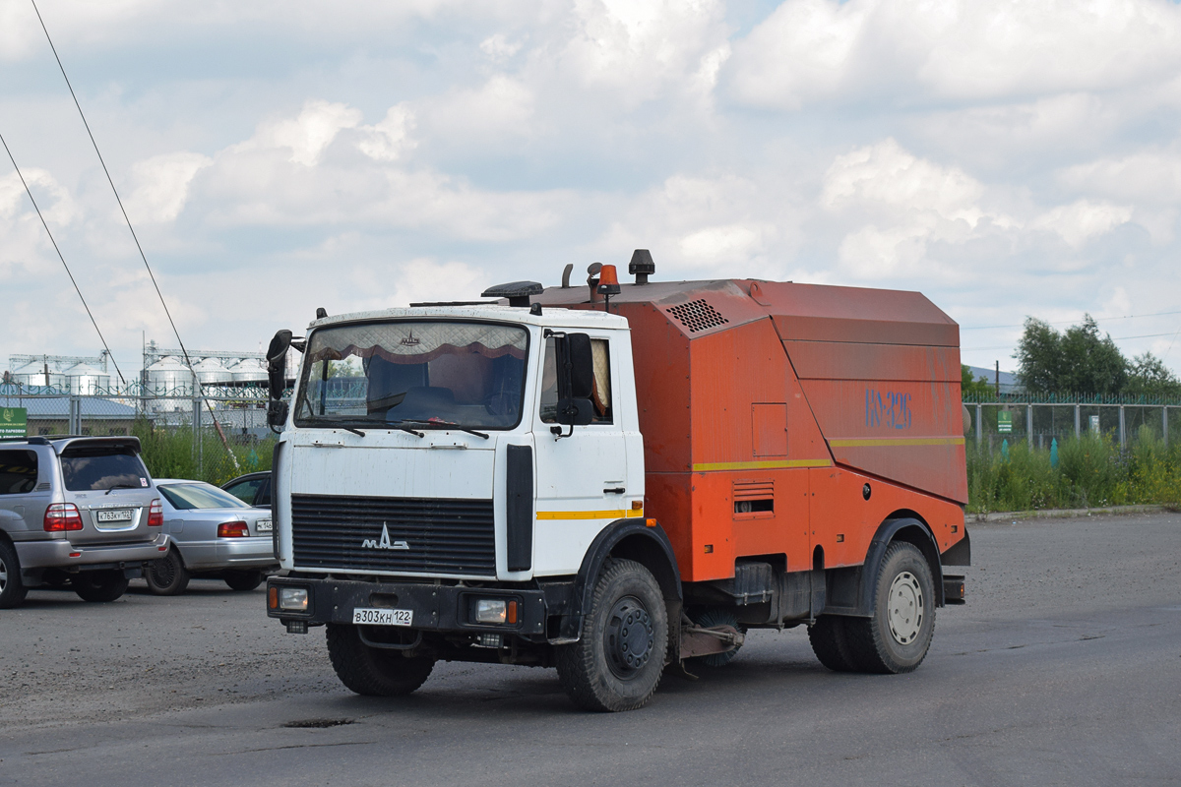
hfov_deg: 31.9
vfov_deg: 21.6
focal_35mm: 63
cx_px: 590
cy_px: 394
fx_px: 2067
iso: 400
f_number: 6.3
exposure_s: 1/1000
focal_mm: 42
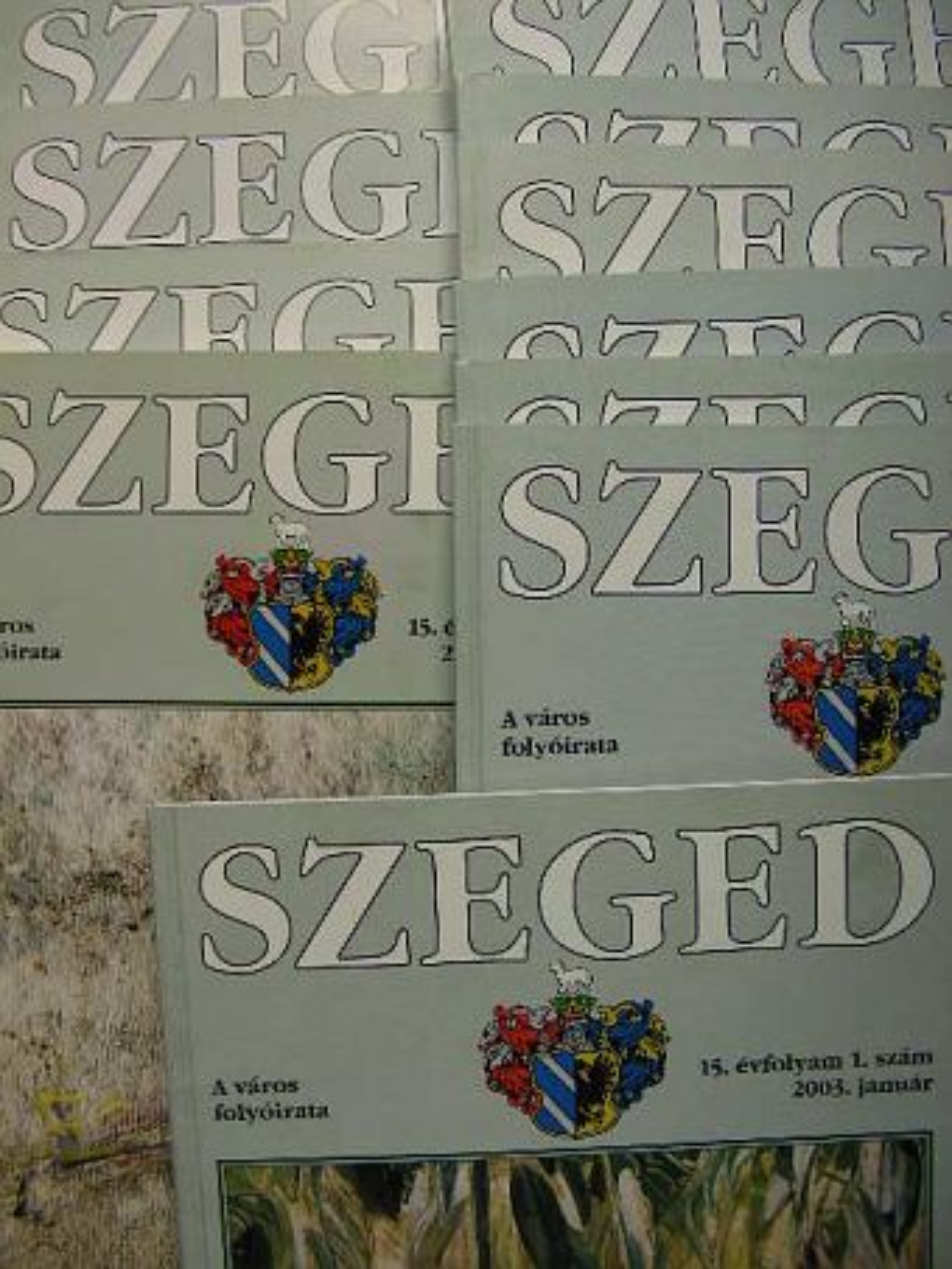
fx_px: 1393
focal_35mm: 38
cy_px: 634
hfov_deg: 37.7
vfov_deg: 49.0
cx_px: 476
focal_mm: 6.3
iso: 55
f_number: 3.5
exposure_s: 1/30
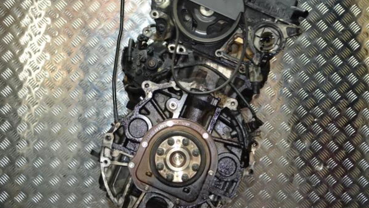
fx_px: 528
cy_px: 103
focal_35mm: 54
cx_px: 184
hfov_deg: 38.5
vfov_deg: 22.2
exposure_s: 1/60
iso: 1400
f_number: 5
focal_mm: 34
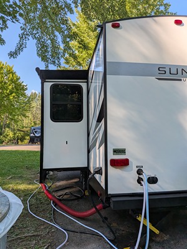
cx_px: 94
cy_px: 124
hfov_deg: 56.8
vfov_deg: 71.6
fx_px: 173
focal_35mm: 24
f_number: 1.7
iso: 37
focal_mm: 4.53
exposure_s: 1/873
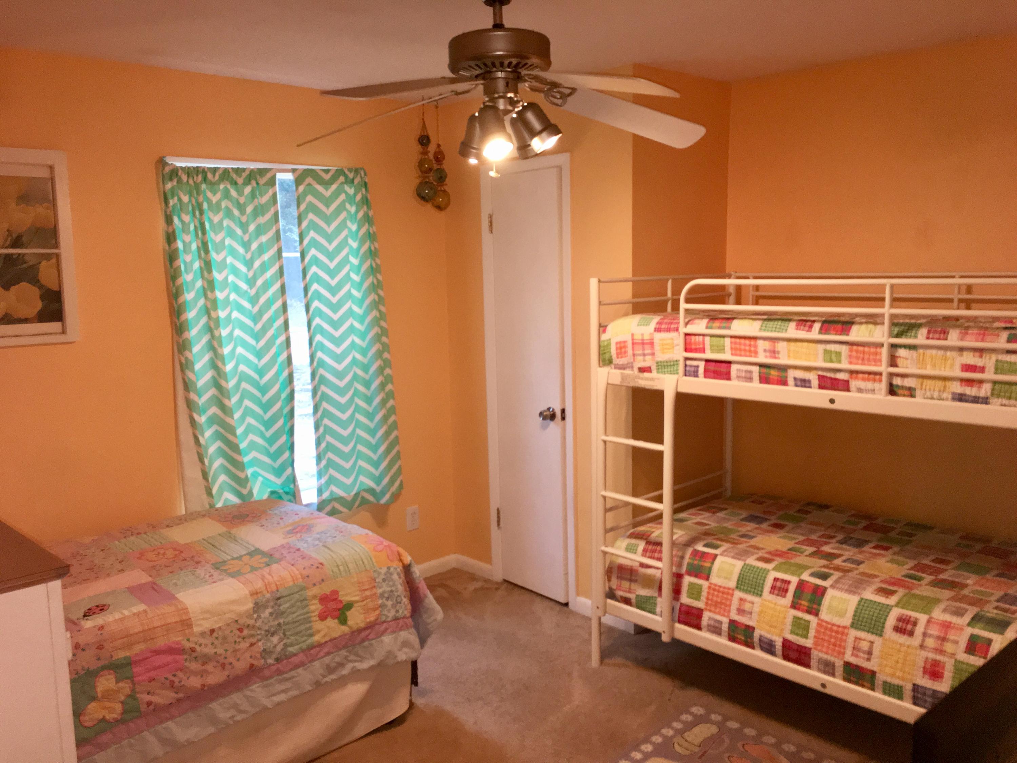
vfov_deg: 48.2
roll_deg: +1.4
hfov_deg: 61.7
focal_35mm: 29
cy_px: 382
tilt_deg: -7.1
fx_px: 852
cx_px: 508
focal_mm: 4.15
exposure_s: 1/30
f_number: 2.2
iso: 125
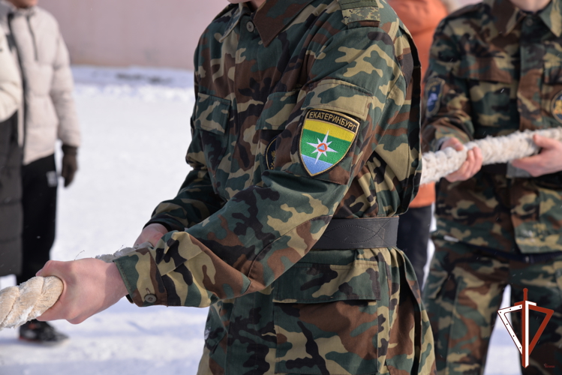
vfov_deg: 14.4
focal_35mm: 95
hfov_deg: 21.5
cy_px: 188
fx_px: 1484
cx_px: 281
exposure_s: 1/200
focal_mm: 95
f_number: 8
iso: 100
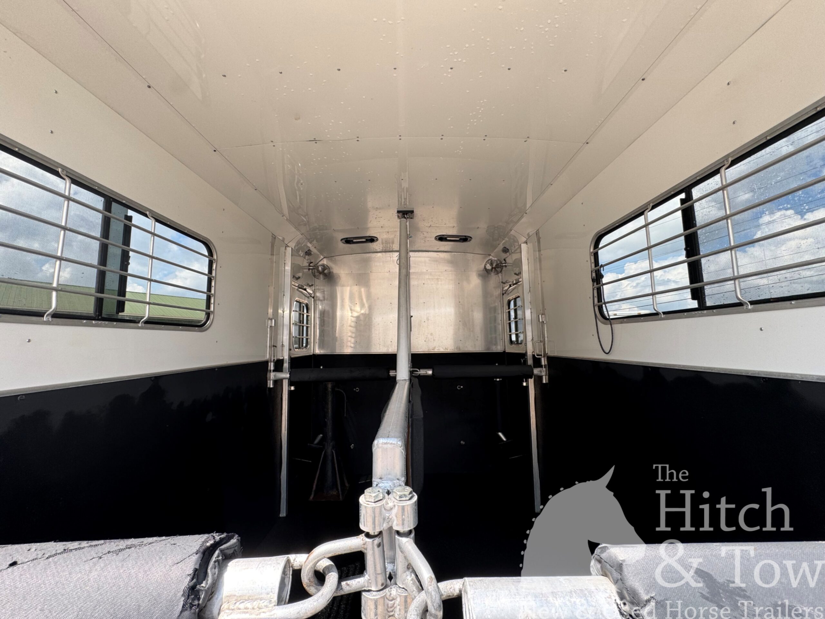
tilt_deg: +7.1
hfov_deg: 102.1
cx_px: 412
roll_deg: +0.4
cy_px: 310
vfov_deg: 85.7
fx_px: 334
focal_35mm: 14
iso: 40
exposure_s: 1/335
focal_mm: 2.22
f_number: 2.2
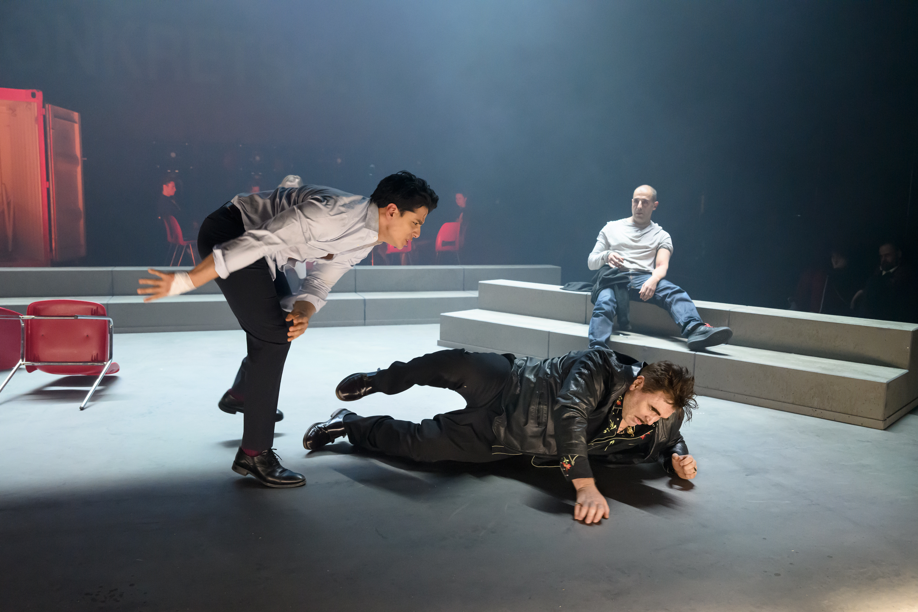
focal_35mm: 31
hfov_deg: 60.3
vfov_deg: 42.3
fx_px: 790
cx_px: 459
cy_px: 306
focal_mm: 31
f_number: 4
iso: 6400
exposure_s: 1/500
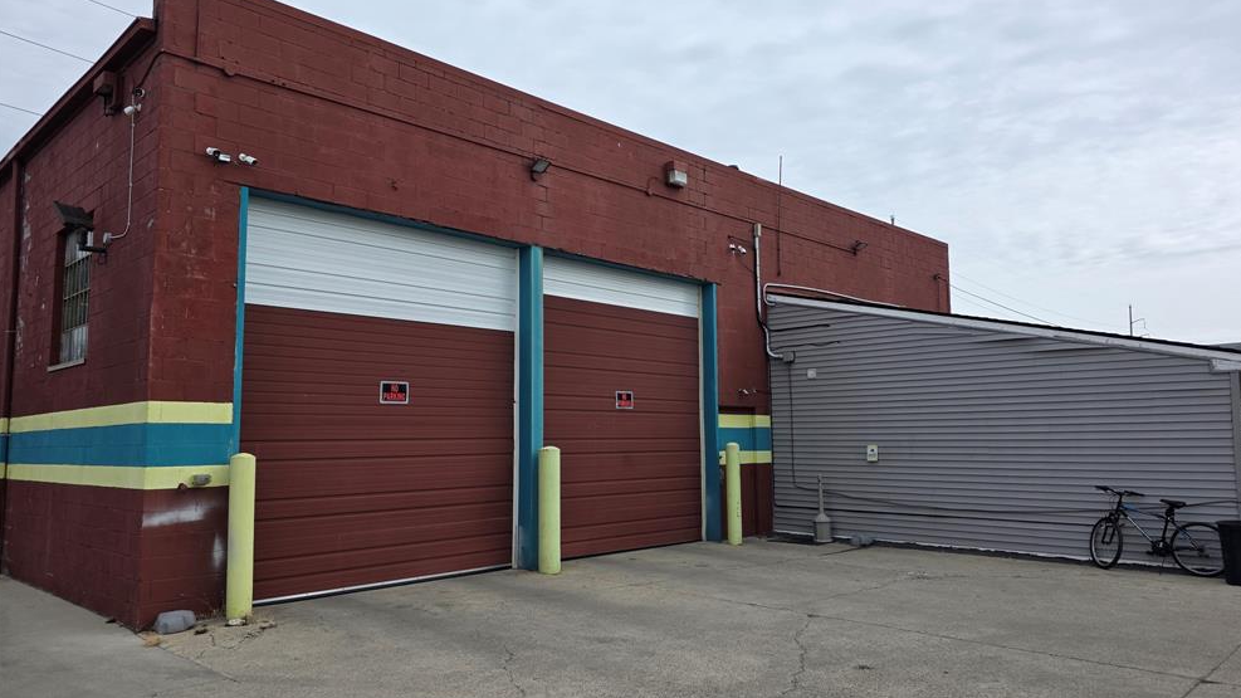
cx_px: 636
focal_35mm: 26
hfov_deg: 71.9
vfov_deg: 44.4
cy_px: 368
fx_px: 855
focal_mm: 6.3
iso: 80
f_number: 1.7
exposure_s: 1/6809
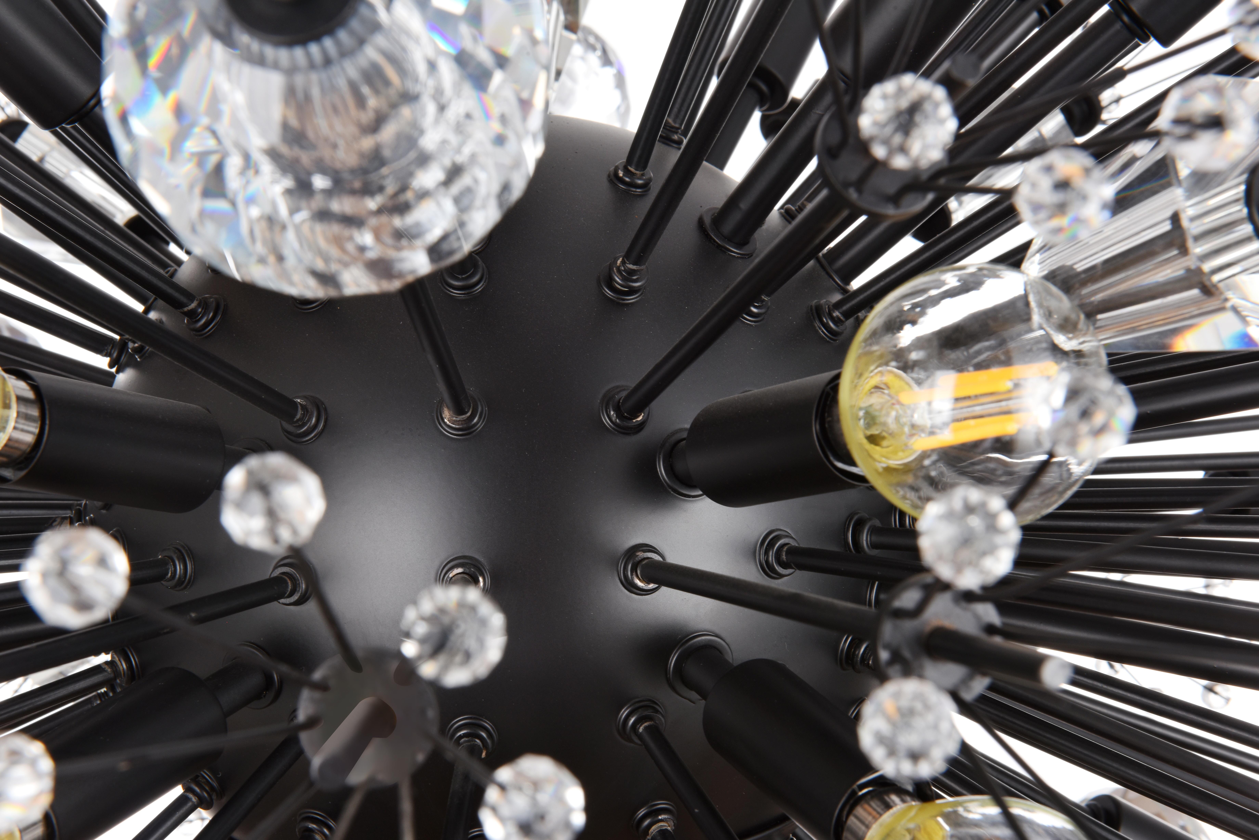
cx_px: 630
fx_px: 2309
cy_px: 420
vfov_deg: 20.6
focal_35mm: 66
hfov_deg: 30.5
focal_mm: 66
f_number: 20
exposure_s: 1/100
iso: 125
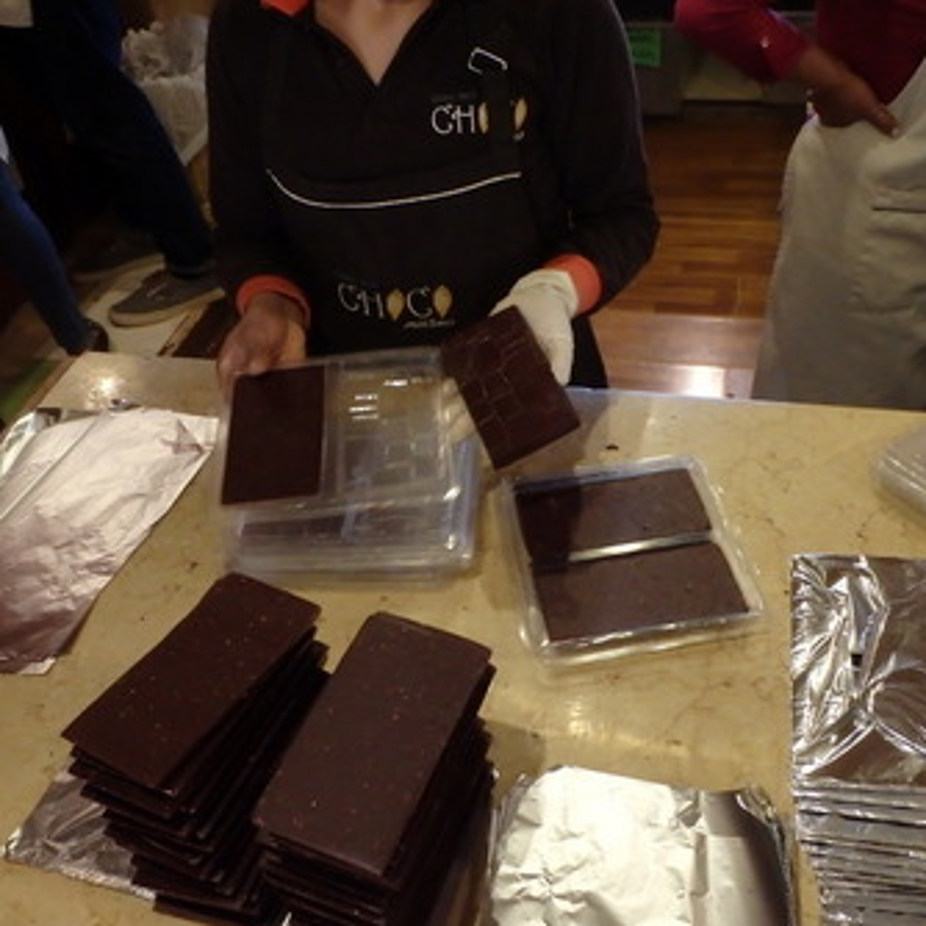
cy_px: 464
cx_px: 471
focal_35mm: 37
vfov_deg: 44.9
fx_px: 1120
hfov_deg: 44.9
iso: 640
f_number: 3.9
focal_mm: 5
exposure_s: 1/30
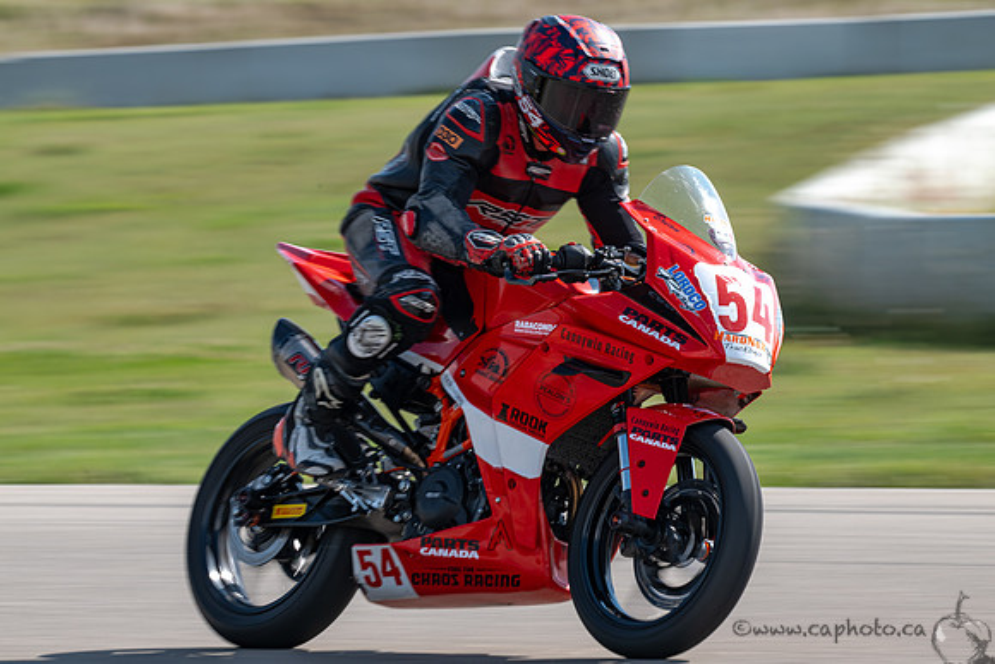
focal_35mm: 391
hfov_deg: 5.3
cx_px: 439
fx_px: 10812
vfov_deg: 3.5
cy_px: 320
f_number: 16
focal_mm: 350
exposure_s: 1/160
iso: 220
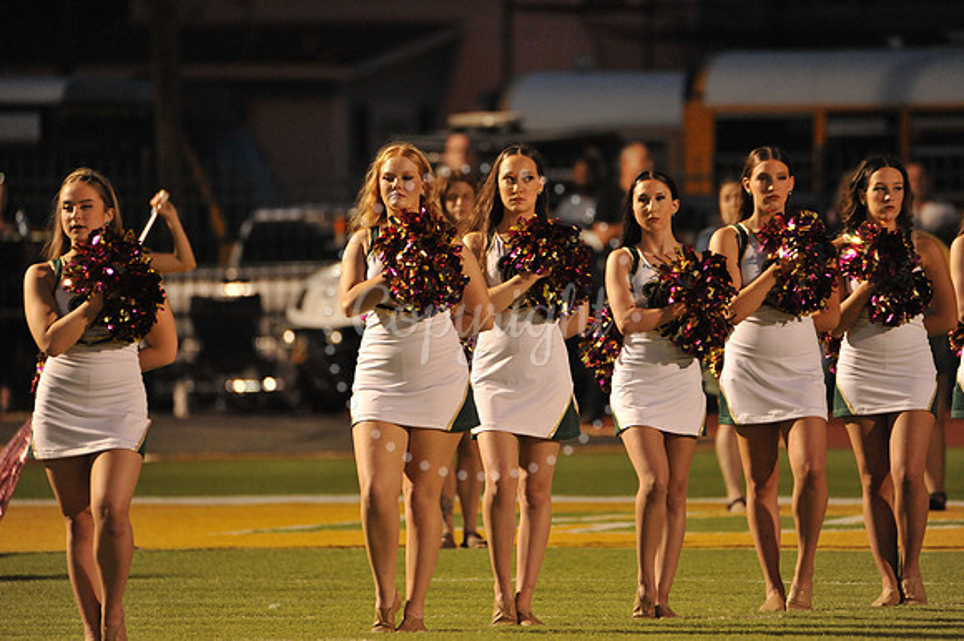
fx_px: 14719
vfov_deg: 2.5
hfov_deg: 3.8
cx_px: 482
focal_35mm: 550
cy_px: 320
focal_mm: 550
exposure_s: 1/160
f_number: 6.3
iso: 4000
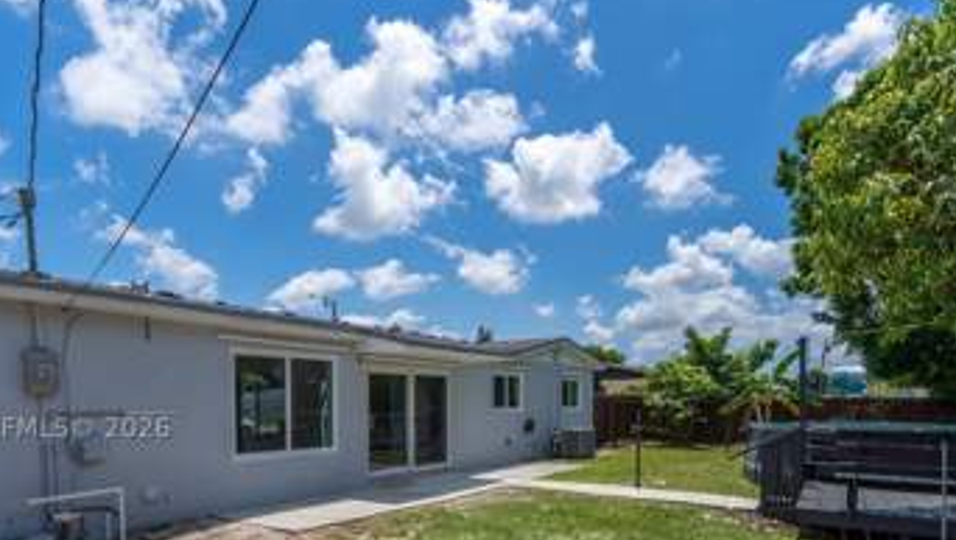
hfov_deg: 81.1
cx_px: 464
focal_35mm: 22
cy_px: 427
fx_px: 558
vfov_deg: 48.8
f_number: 9
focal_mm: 10
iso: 100
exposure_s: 1/320
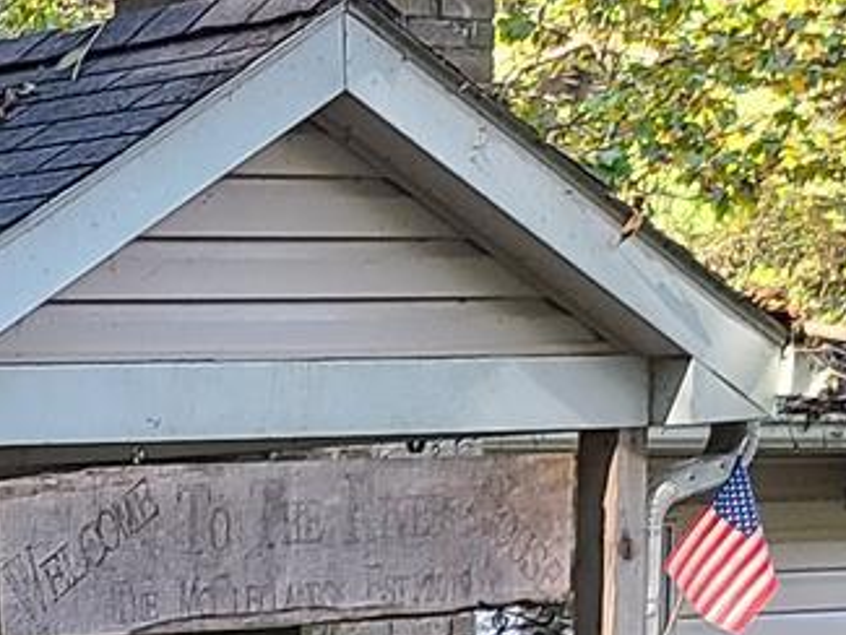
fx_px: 4010
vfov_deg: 8.7
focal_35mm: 164
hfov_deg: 10.0
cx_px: -1380
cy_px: 1122
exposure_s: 1/119
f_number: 1.8
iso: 50
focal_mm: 5.4
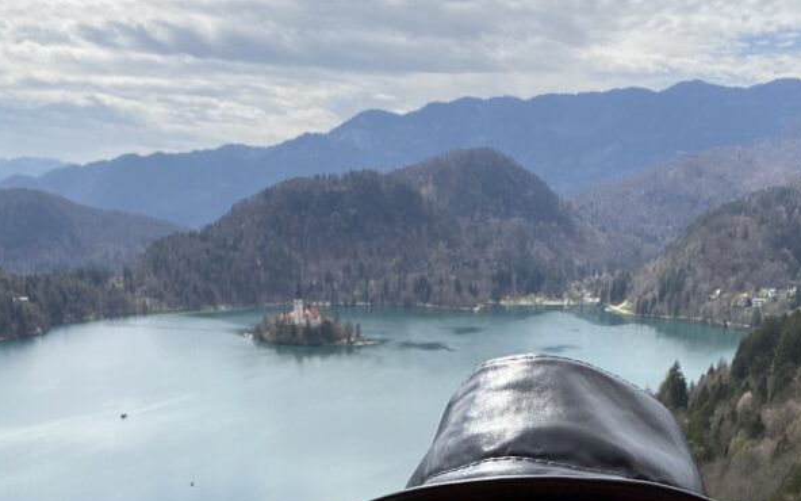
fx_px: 939
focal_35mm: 43
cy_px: 497
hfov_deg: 46.2
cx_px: 400
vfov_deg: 28.1
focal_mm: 2.71
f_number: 2.2
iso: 25
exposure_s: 1/1795
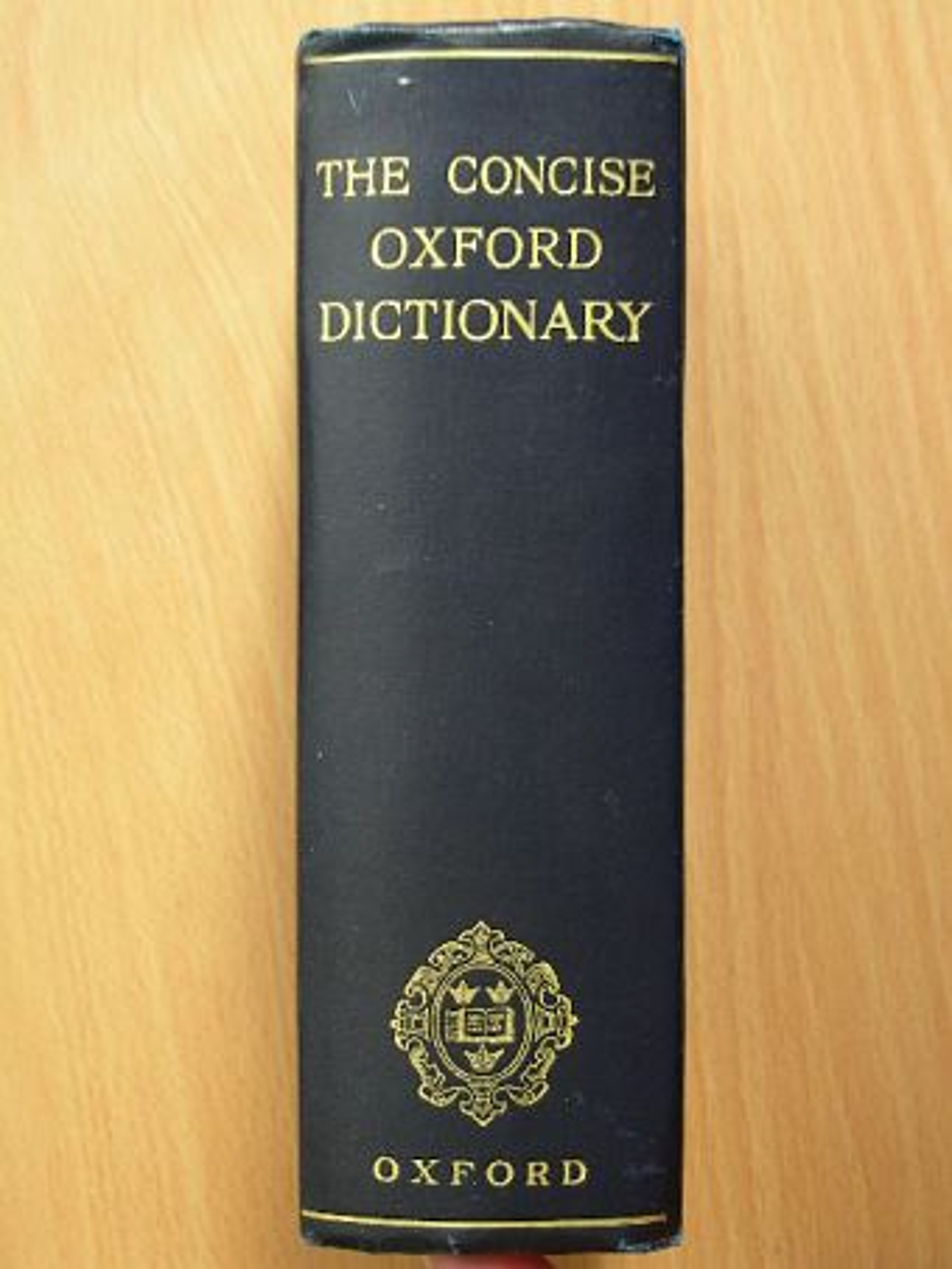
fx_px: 2566
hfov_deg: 21.0
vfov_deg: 27.8
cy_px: 634
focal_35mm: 70
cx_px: 476
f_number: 3.5
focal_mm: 11.7
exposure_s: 1/9.5
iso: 50
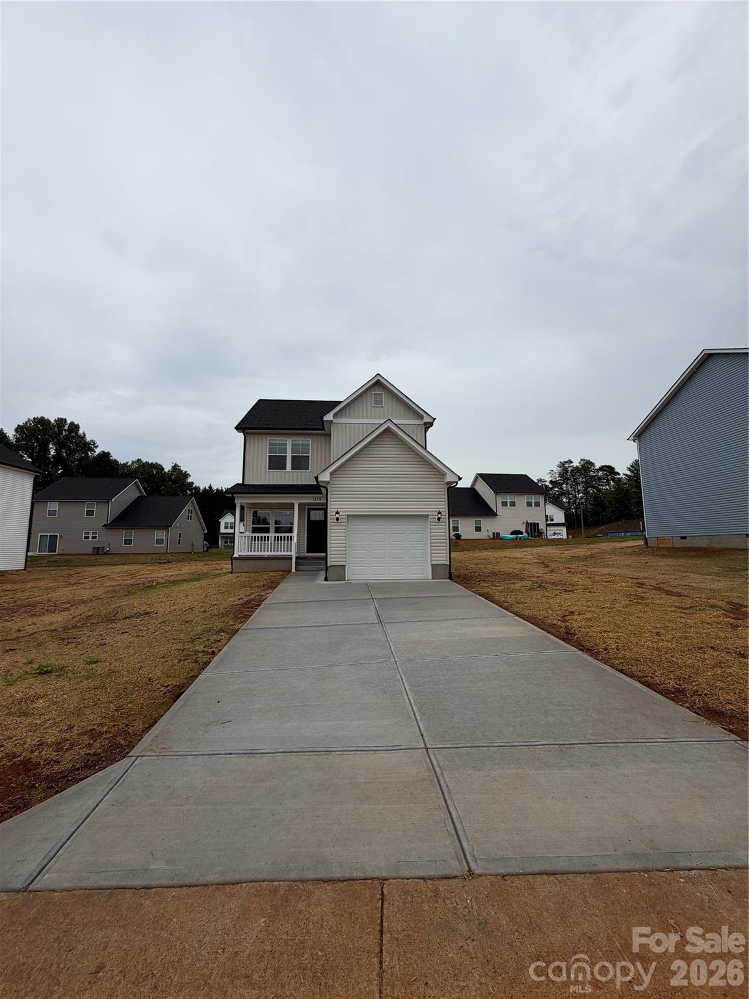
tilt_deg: +6.2
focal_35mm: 14
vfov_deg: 102.1
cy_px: 500
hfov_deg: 85.7
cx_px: 374
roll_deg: -0.6
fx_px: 404
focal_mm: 2.22
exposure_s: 1/1572
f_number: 2.2
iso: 20
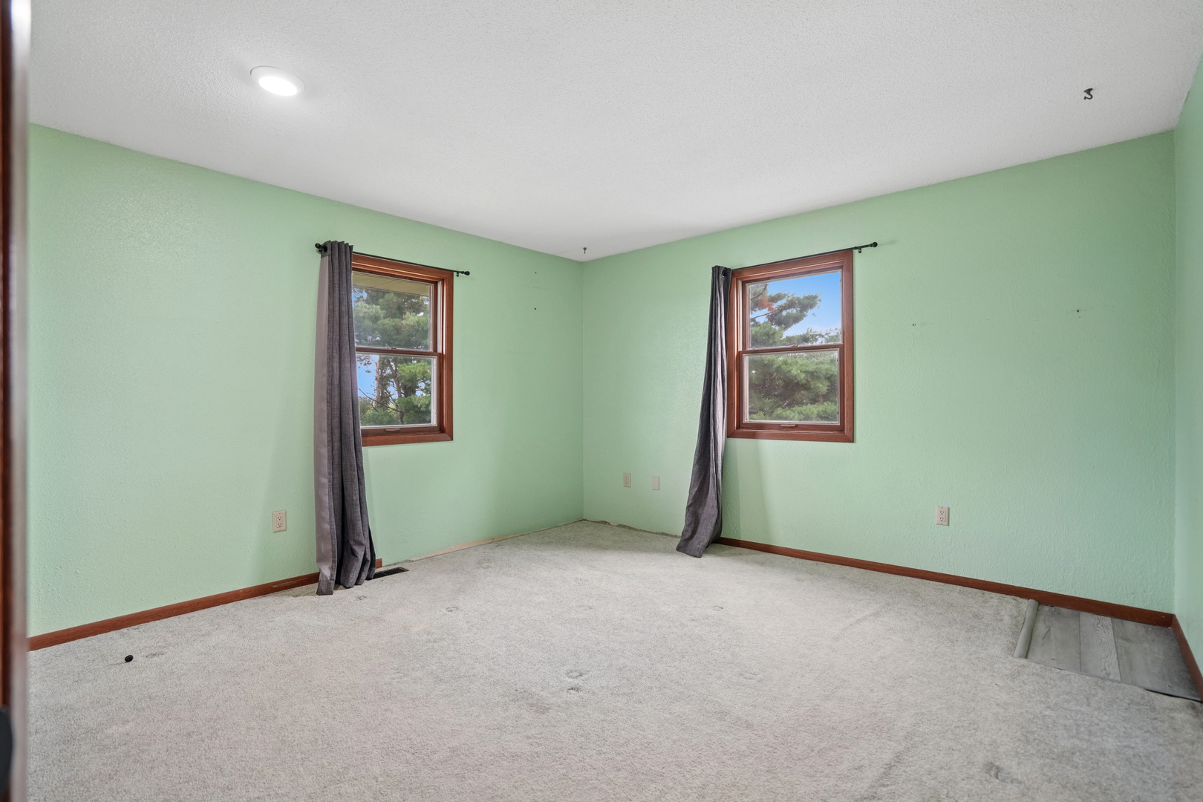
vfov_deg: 73.7
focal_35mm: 16
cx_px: 602
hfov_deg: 96.7
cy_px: 401
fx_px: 535
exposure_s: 1/50
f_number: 5
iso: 400
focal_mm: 16
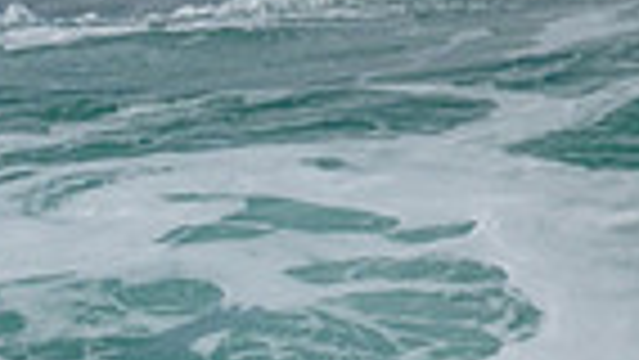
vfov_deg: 0.4
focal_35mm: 3425
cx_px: -238
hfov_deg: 0.6
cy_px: 367
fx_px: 58054
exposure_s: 1/1600
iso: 900
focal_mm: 800
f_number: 11
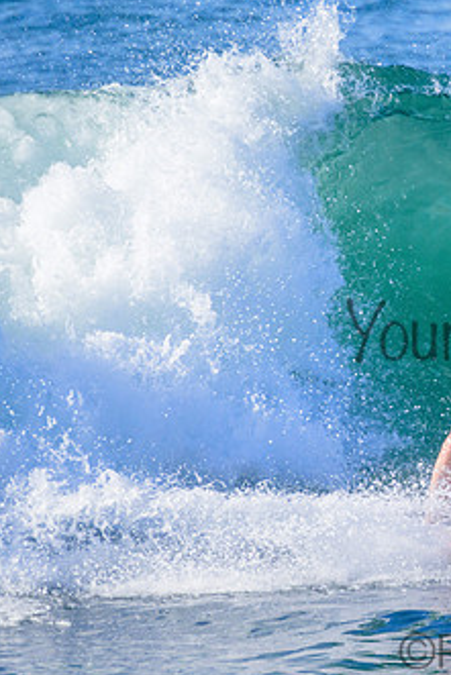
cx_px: 557
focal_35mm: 1402
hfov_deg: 1.0
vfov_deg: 1.5
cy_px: 313
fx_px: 26316
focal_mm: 800
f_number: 11
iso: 1600
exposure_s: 1/2000
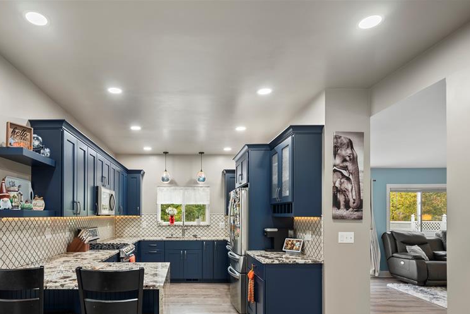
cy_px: 215
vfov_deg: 55.8
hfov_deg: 77.5
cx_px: 184
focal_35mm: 22
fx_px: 287
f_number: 4
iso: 100
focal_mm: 16
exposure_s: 1/2
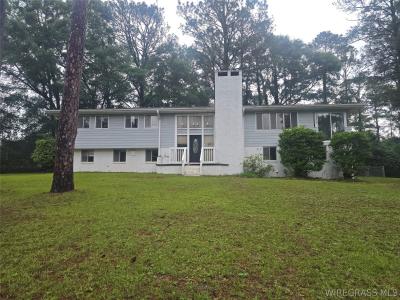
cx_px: 200
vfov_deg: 58.9
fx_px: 266
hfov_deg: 73.9
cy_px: 150
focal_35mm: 23
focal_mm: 6.3
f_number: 1.7
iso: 200
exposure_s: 1/180
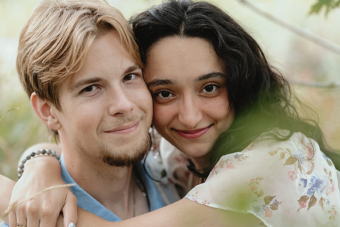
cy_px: 114
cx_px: 170
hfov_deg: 23.9
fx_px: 803
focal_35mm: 85
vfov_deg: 16.1
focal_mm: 85
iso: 800
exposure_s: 1/160
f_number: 2.5
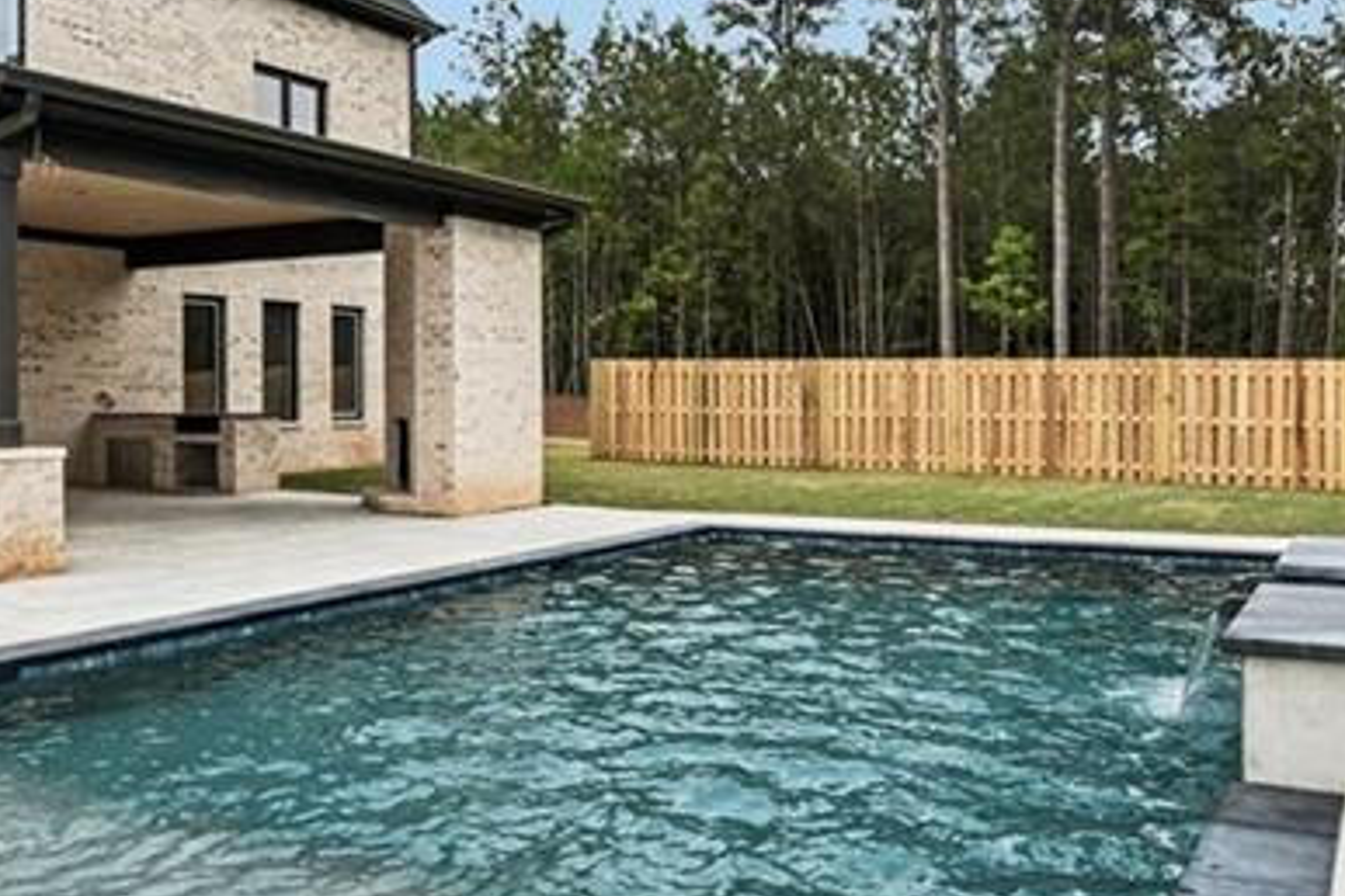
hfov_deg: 50.6
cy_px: 405
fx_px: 1382
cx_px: 407
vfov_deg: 35.9
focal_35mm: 37
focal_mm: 14
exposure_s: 1/1250
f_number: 7.1
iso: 400
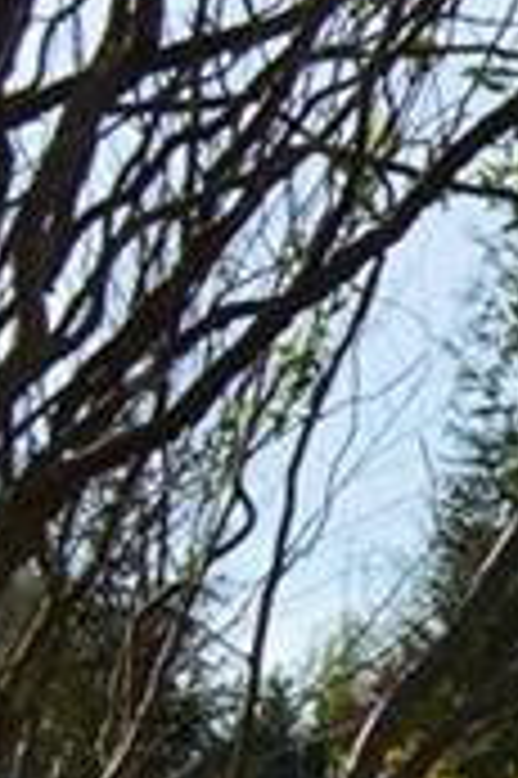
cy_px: 1313
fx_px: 4606
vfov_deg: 9.3
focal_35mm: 213
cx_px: 2203
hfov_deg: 5.5
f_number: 11
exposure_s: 1/400
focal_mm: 24
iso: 400
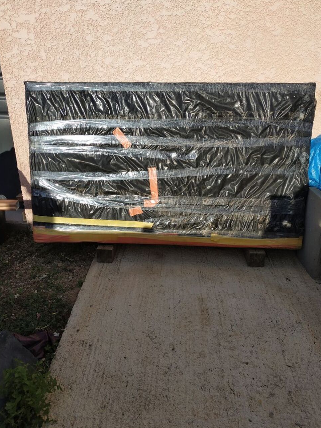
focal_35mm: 25
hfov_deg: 54.9
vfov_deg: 69.4
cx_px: 160
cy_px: 216
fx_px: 309
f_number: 1.9
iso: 160
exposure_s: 1/3374
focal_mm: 3.94
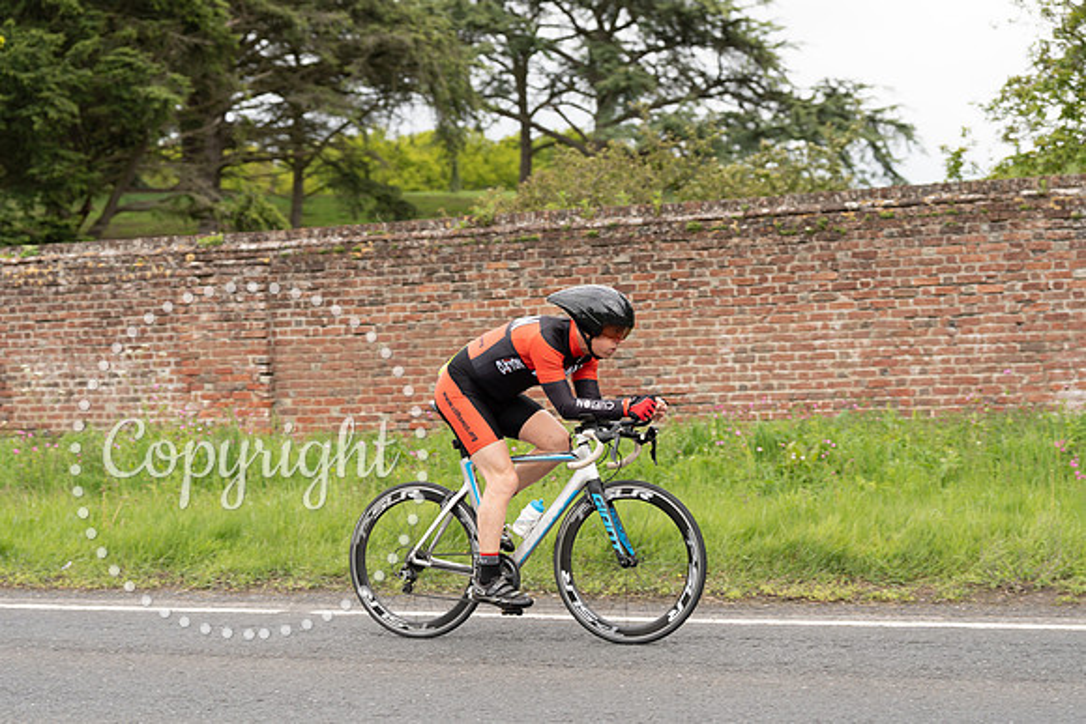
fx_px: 2129
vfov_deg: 19.3
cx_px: 543
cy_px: 362
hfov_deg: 28.6
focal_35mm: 71
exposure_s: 1/1000
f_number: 3.5
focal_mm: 70
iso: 320
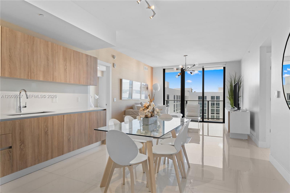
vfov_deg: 64.5
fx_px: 153
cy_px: 96
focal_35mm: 19
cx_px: 145
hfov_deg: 86.9
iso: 400
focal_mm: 19
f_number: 18
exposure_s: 1.3
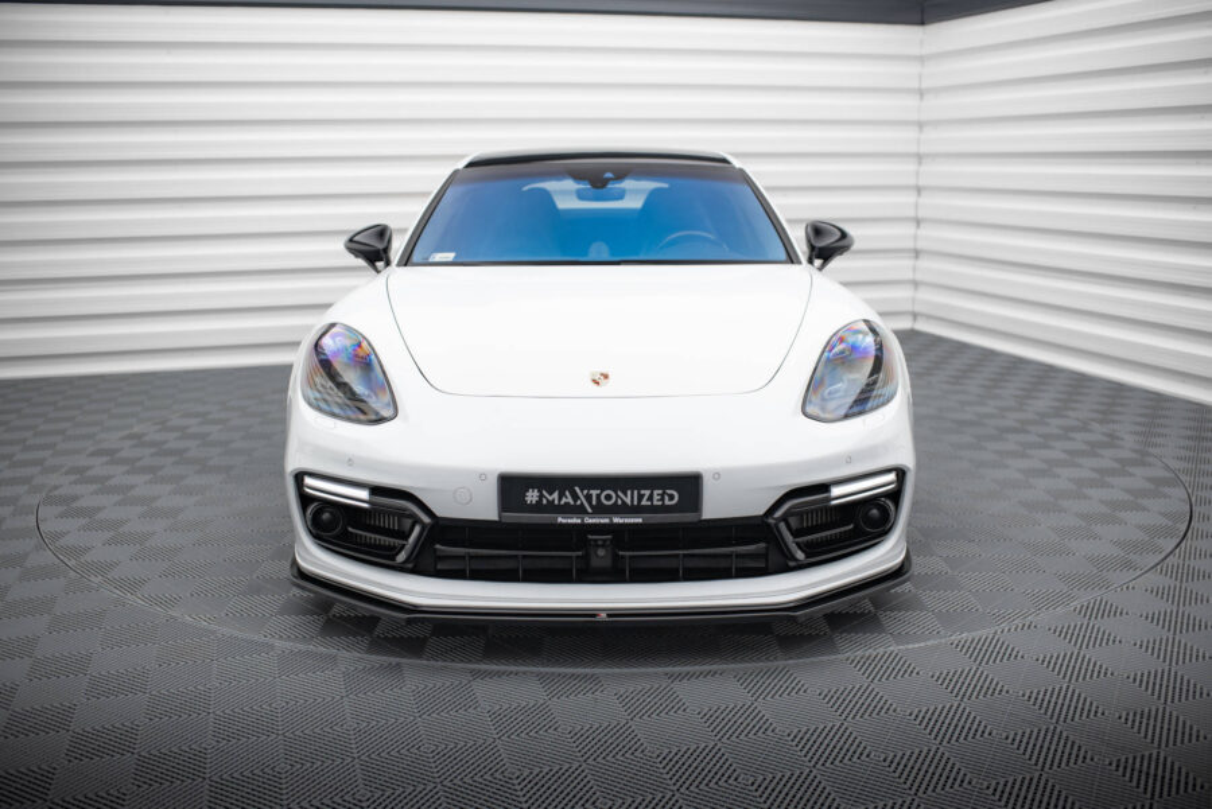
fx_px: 1179
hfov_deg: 54.4
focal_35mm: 35
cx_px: 606
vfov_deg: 37.9
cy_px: 404
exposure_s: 1/200
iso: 500
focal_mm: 35
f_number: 2.5
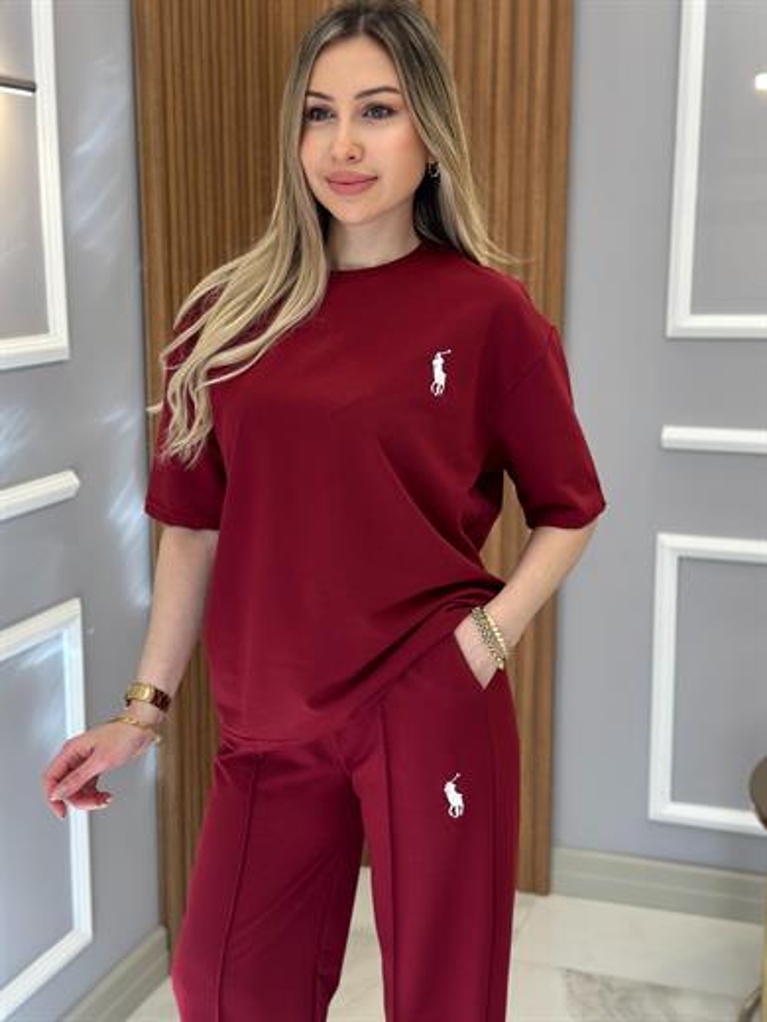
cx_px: 384
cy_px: 511
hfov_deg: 30.3
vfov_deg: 39.7
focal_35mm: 48
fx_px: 1418
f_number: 1.78
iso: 80
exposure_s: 1/100
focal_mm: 6.86
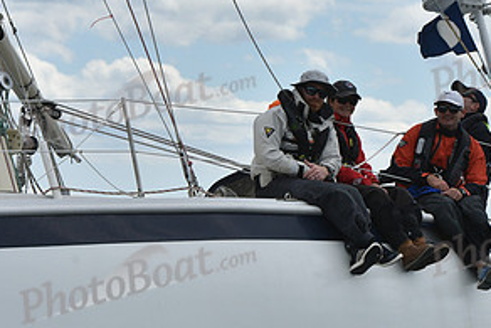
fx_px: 3930
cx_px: 345
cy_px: 169
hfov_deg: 7.1
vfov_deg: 4.8
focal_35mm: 288
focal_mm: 145
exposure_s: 1/1250
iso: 320
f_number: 8
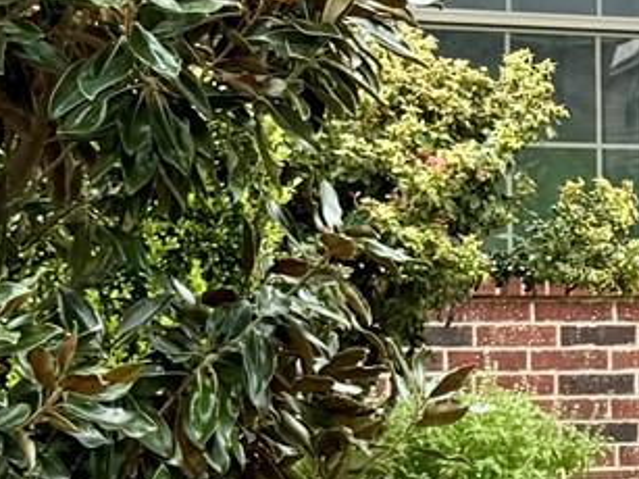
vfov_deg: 9.2
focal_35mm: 160
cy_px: 392
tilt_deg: -3.2
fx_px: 2952
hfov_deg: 11.2
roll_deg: -0.6
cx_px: 1255
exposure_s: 1/2105
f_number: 1.78
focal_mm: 6.76
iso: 80
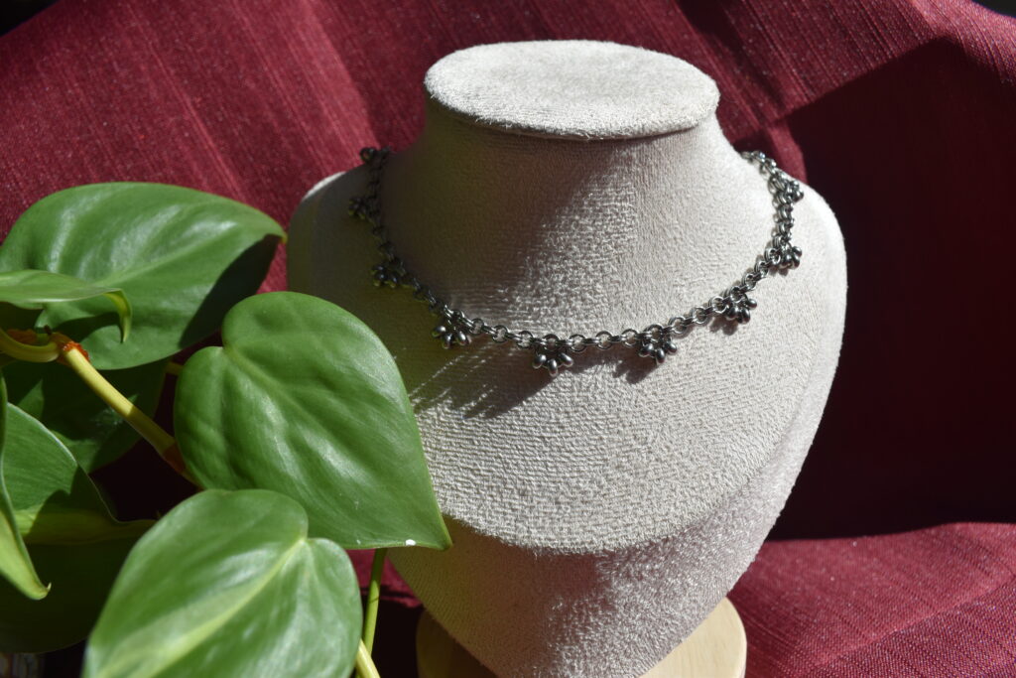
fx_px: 847
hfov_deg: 61.9
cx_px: 508
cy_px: 339
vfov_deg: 43.6
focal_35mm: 30
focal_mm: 20
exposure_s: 1/320
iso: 100
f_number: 8
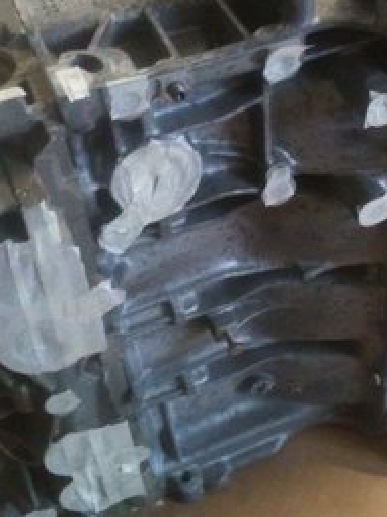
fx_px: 821
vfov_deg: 34.9
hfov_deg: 26.5
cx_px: 233
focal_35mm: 55
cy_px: 235
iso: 500
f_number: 2.8
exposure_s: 1/15
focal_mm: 3.85
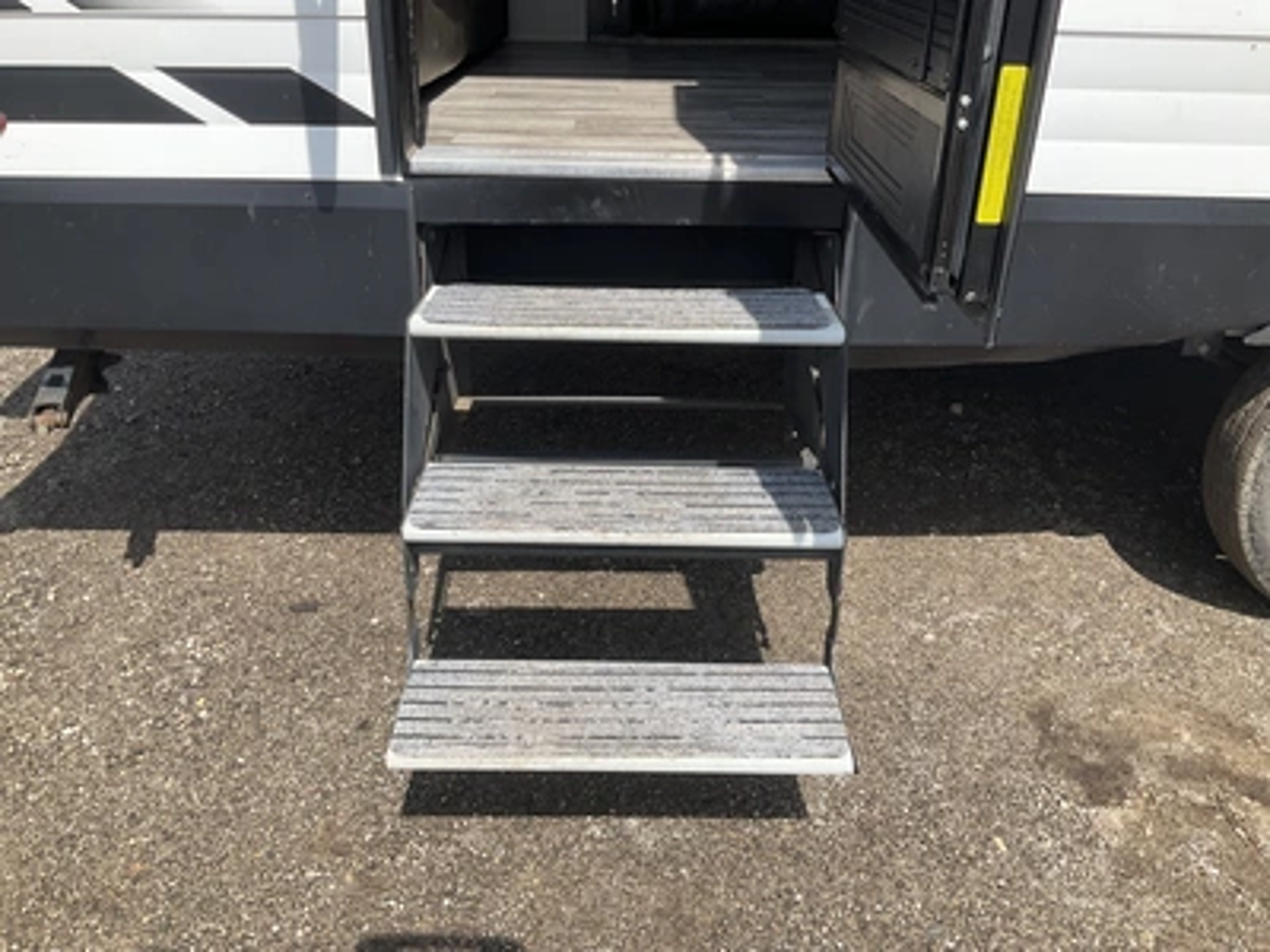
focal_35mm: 29
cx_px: 635
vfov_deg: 48.2
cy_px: 476
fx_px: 1064
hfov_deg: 61.7
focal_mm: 3
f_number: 1.8
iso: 25
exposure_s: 1/1195
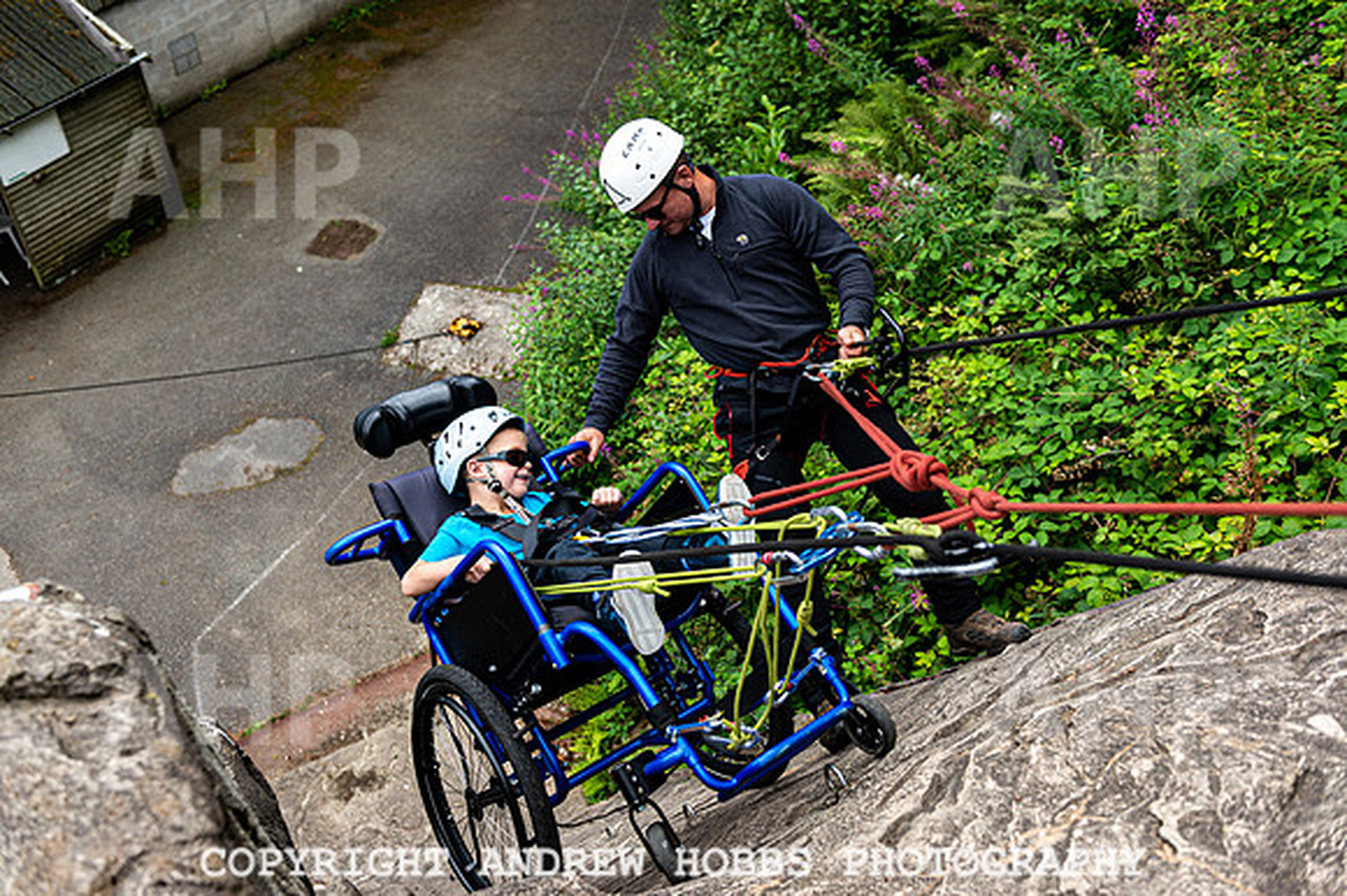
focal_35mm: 32
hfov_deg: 58.7
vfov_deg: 41.1
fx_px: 1197
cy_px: 448
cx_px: 674
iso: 250
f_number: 4
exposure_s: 1/800
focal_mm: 32
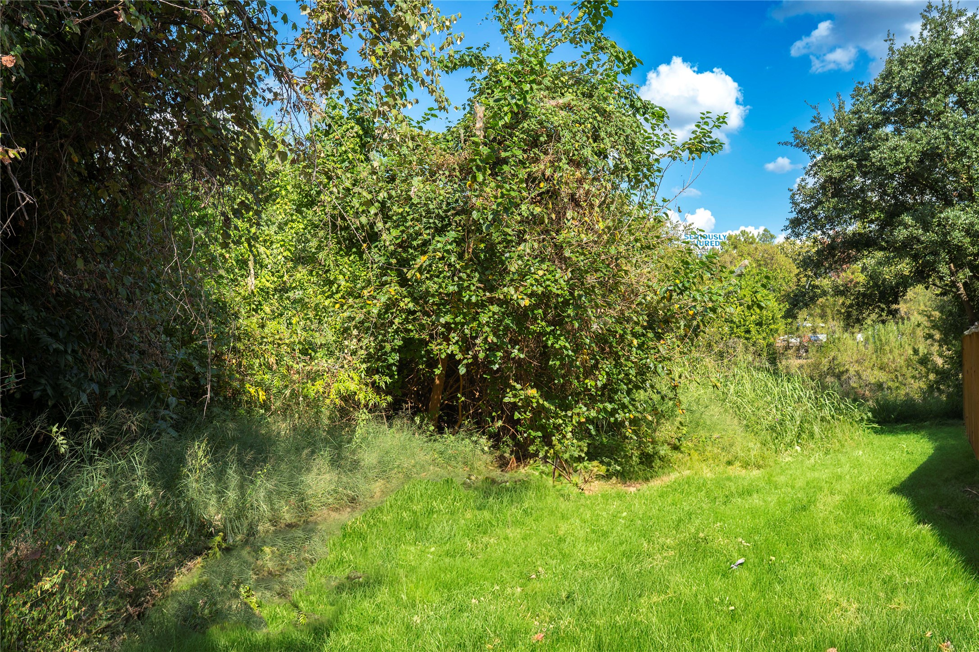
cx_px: 490
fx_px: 952
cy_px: 326
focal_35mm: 35
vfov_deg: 37.9
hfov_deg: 54.4
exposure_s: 1/250
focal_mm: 35
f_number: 4.5
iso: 100
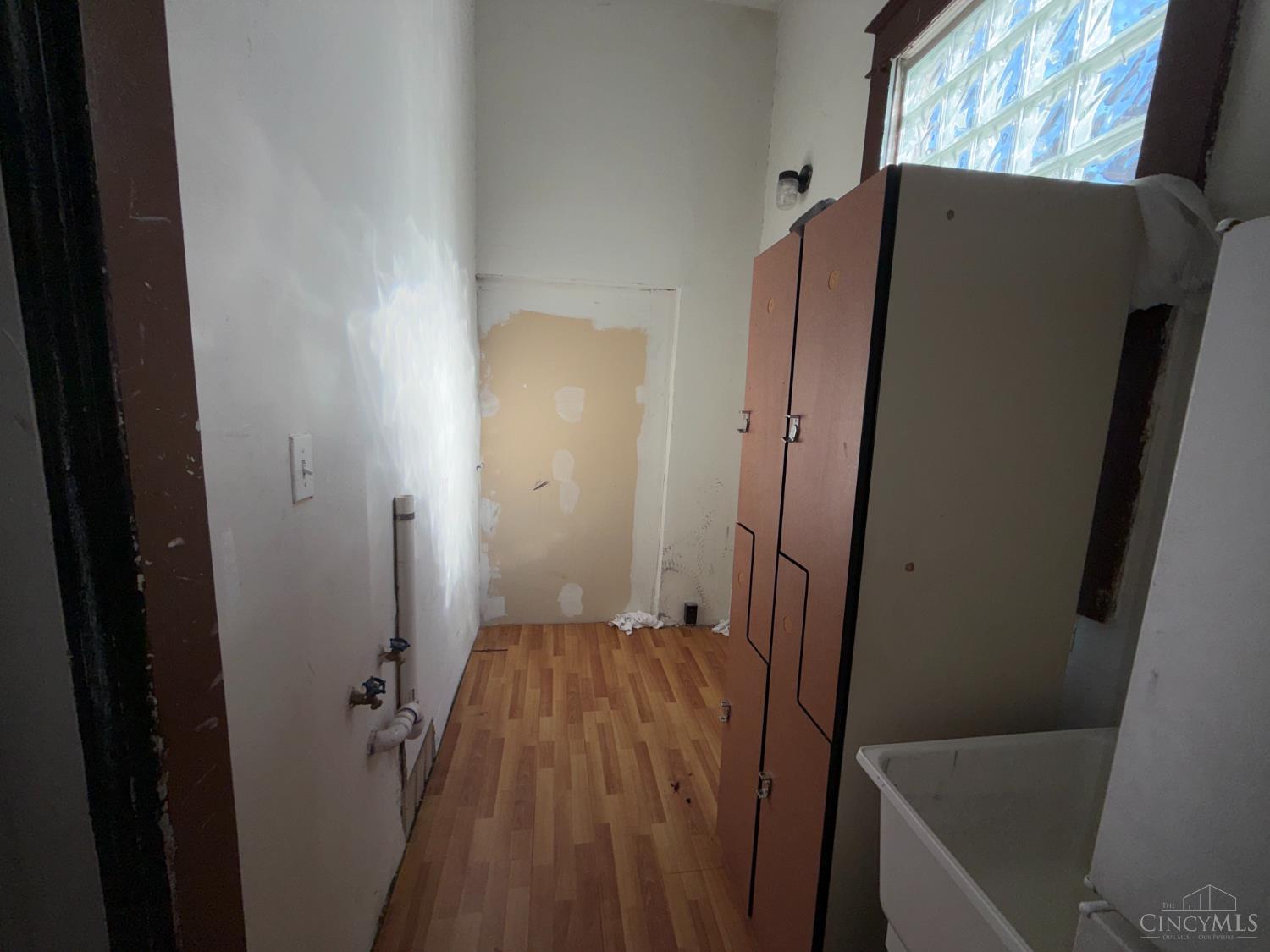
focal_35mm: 14
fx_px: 514
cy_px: 476
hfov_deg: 102.1
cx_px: 635
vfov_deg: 85.7
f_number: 2.2
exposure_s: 1/133
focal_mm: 2.22
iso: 16
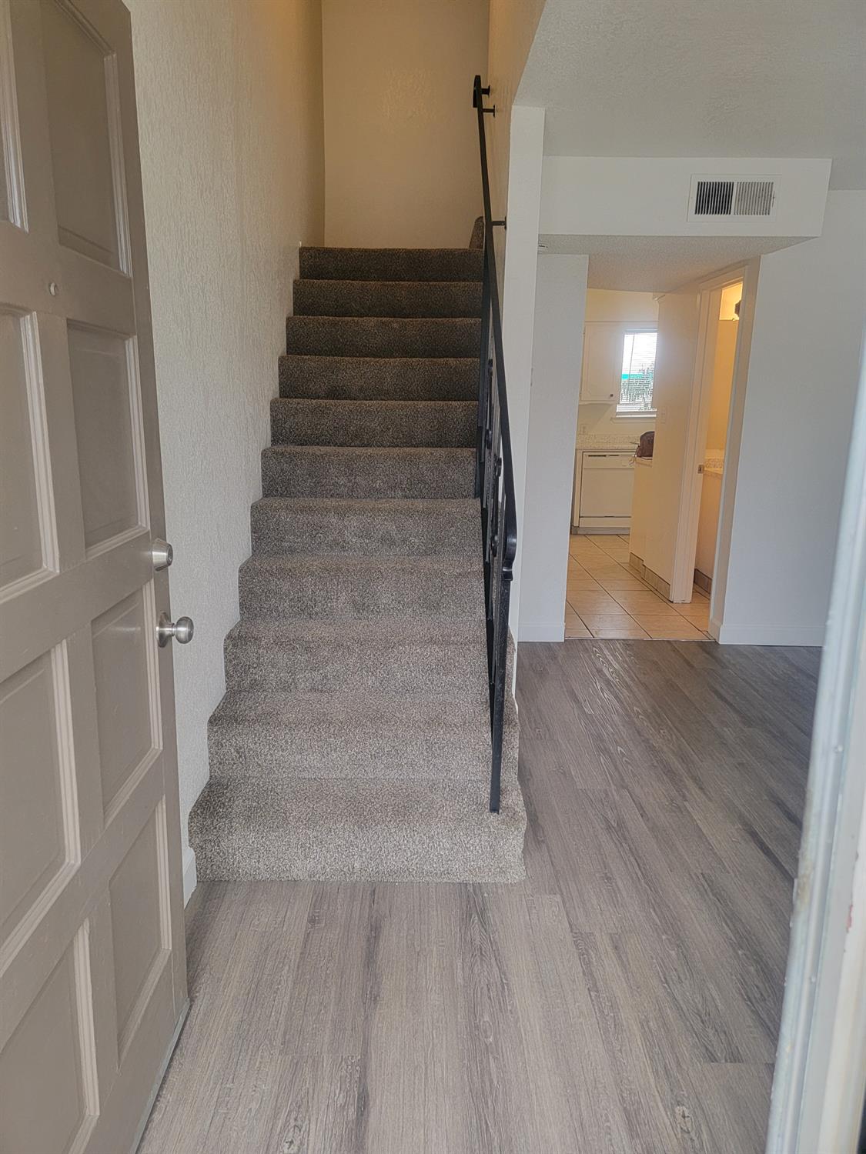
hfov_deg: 56.8
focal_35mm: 24
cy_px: 577
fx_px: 801
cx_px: 433
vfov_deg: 71.6
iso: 200
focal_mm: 6.7
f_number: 1.8
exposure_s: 1/120
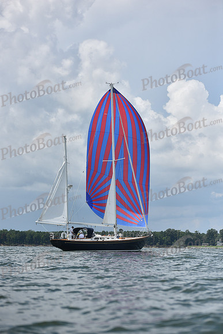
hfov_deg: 14.0
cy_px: 167
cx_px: 112
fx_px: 910
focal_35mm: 98
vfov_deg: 20.8
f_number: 3.5
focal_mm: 98
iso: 320
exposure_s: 1/8000
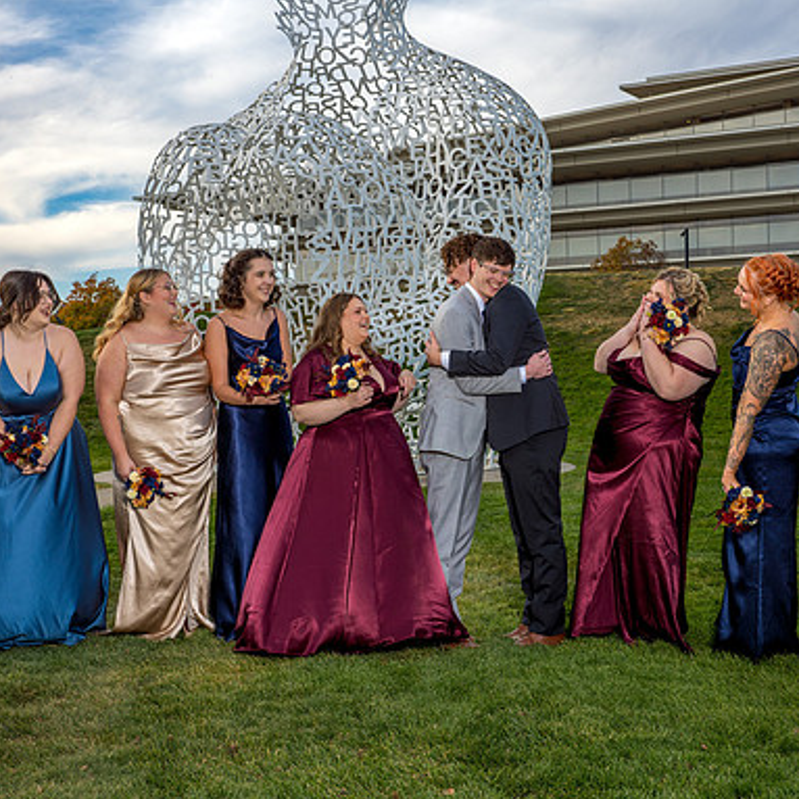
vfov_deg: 37.6
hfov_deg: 37.5
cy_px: 402
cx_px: 434
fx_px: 1175
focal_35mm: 45
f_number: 6.3
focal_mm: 35
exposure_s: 1/250
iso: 100
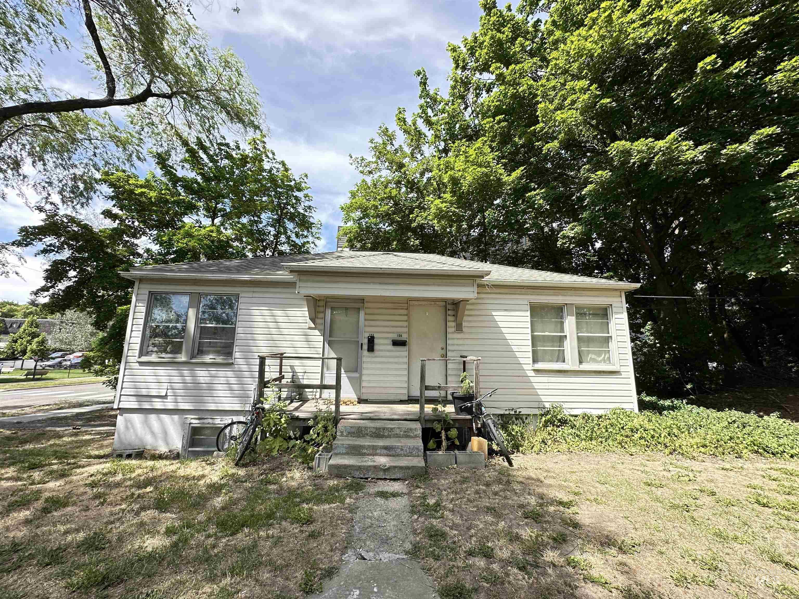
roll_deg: -1.0
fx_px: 323
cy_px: 300
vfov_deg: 85.7
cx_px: 400
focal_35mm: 14
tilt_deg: +11.0
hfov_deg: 102.1
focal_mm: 2.22
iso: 40
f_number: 2.2
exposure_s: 1/362
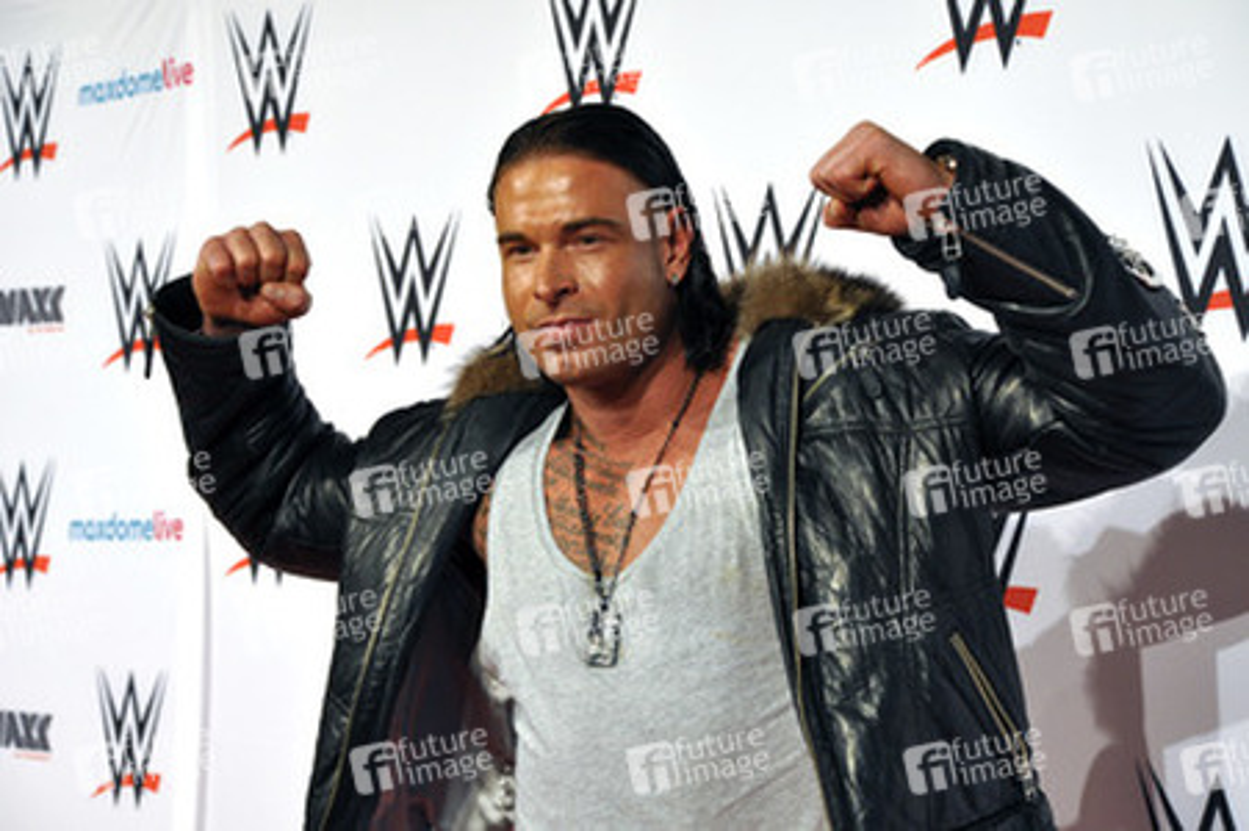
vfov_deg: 13.0
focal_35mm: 105
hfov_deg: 19.5
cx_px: 624
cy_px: 416
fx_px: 3640
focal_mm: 70
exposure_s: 1/125
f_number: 6.3
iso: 640
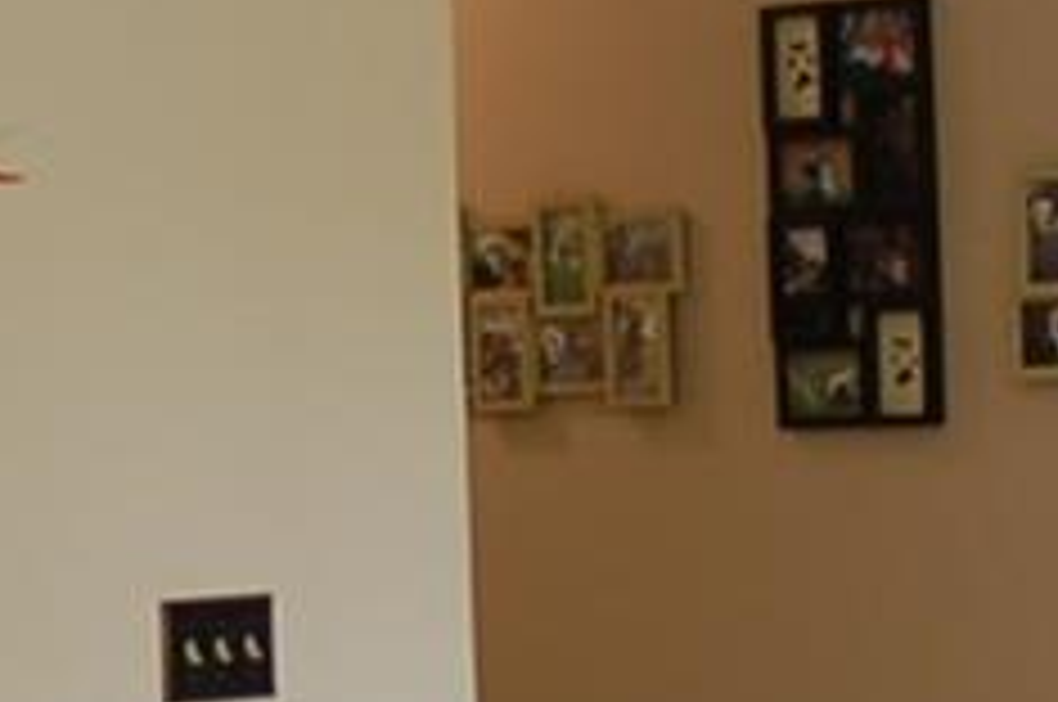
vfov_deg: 7.4
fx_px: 5371
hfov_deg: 11.2
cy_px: 783
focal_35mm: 183
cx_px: 846
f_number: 3.3
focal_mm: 28
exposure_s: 1/30
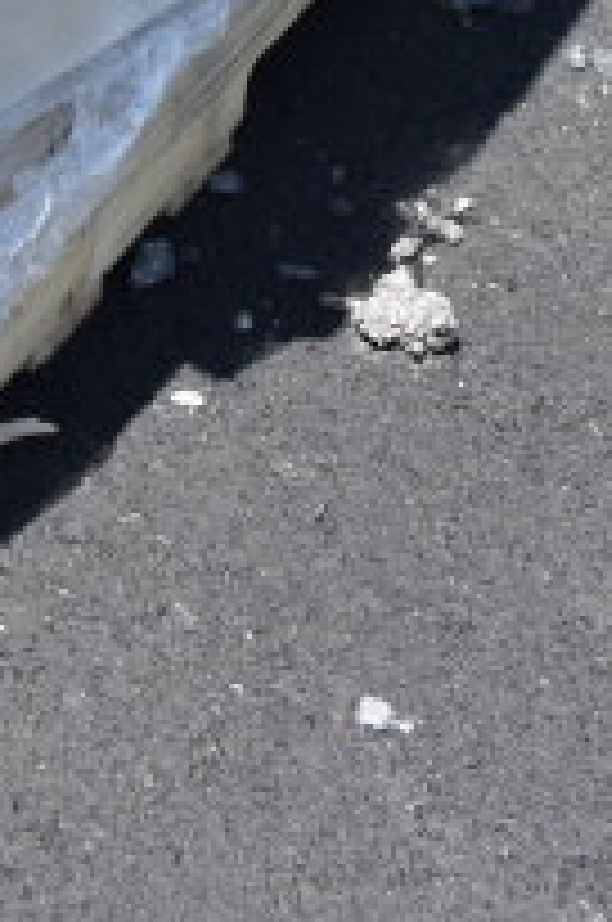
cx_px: -742
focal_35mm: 154
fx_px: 3946
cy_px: -1077
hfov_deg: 8.3
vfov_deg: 11.6
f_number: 8
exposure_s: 1/250
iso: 200
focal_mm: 23
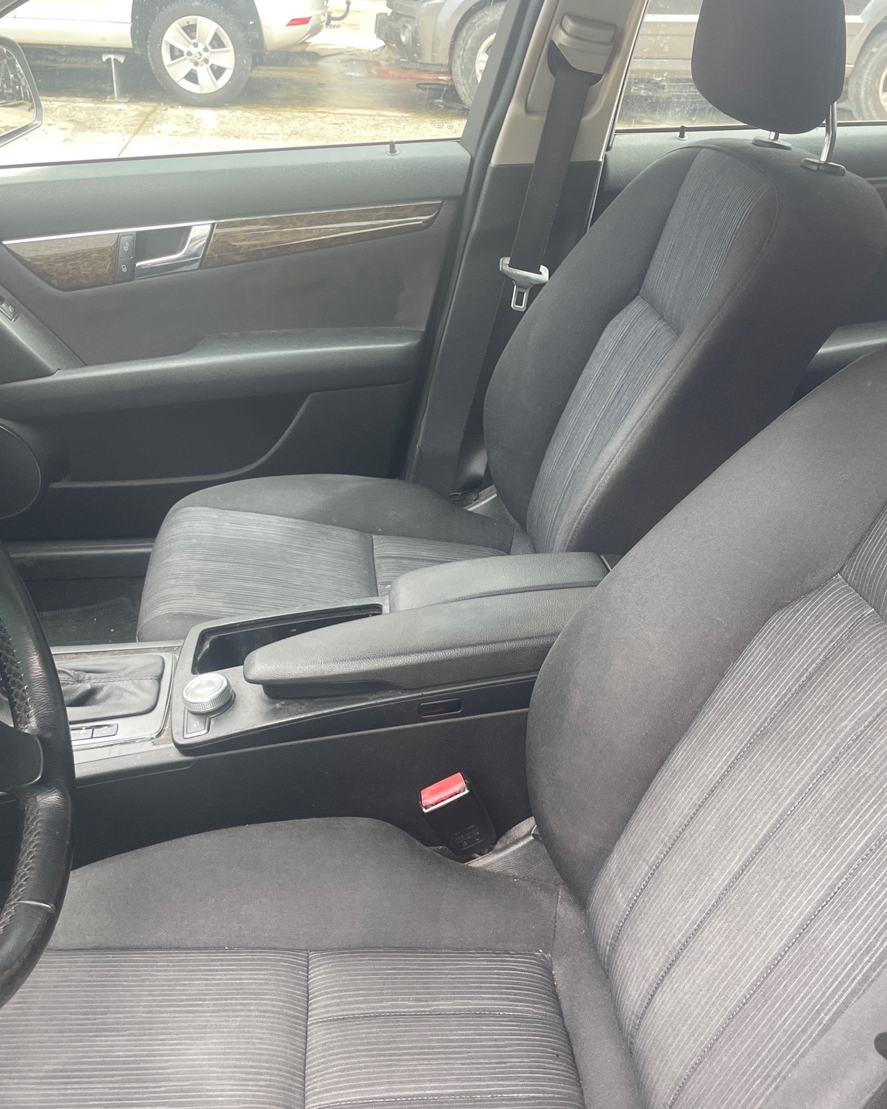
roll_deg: -2.8
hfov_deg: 43.3
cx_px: 495
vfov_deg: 52.9
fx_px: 1116
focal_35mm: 34
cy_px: 553
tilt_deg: -29.5
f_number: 1.6
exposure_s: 1/121
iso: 64
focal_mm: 4.2
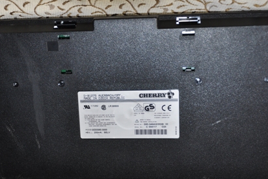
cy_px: 112
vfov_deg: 18.4
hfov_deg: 27.3
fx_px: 550
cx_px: 110
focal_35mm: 74
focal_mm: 32
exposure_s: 1/60
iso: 320
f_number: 4.2
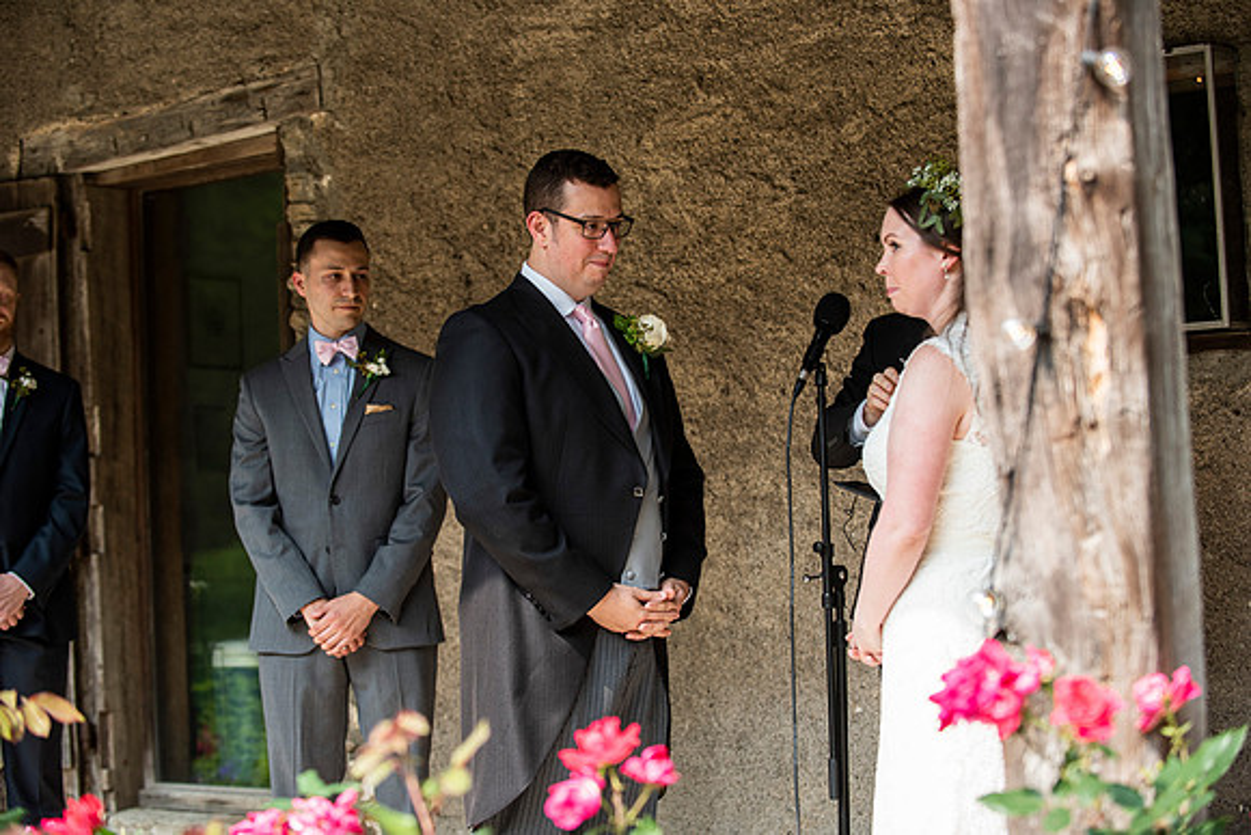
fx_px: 2711
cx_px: 626
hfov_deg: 26.0
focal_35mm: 78
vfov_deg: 17.5
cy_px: 418
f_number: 3.5
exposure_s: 1/1000
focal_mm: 78
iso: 400
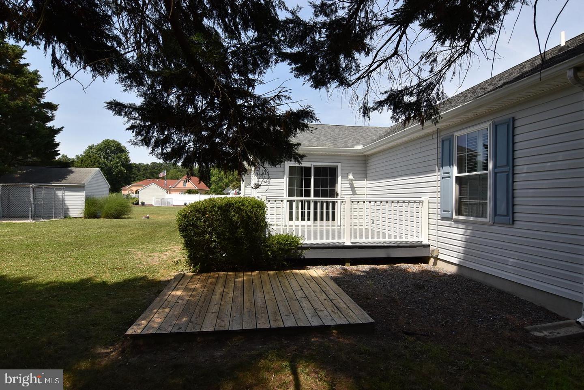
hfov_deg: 90.0
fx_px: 292
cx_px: 292
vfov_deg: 67.5
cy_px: 195
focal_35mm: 18
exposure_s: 1/640
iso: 400
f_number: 13
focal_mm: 12
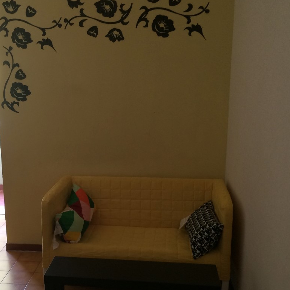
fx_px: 455
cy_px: 176
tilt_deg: -13.0
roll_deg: +1.2
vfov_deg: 35.2
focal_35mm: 48
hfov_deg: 34.5
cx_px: 65
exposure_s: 1/33
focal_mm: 4.15
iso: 100
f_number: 2.2
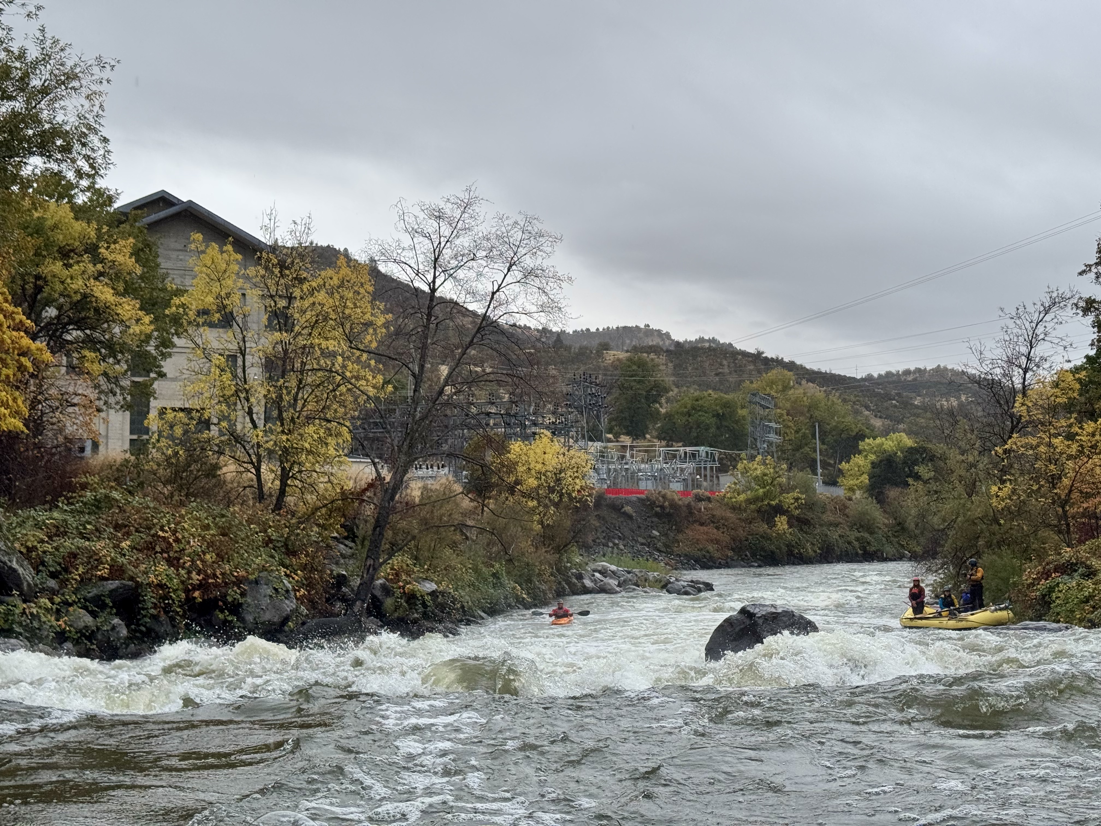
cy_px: 413
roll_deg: -0.7
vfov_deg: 30.3
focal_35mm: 48
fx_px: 1527
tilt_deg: +5.3
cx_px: 550
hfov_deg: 39.7
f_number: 1.78
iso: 64
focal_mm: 6.76
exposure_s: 1/1114
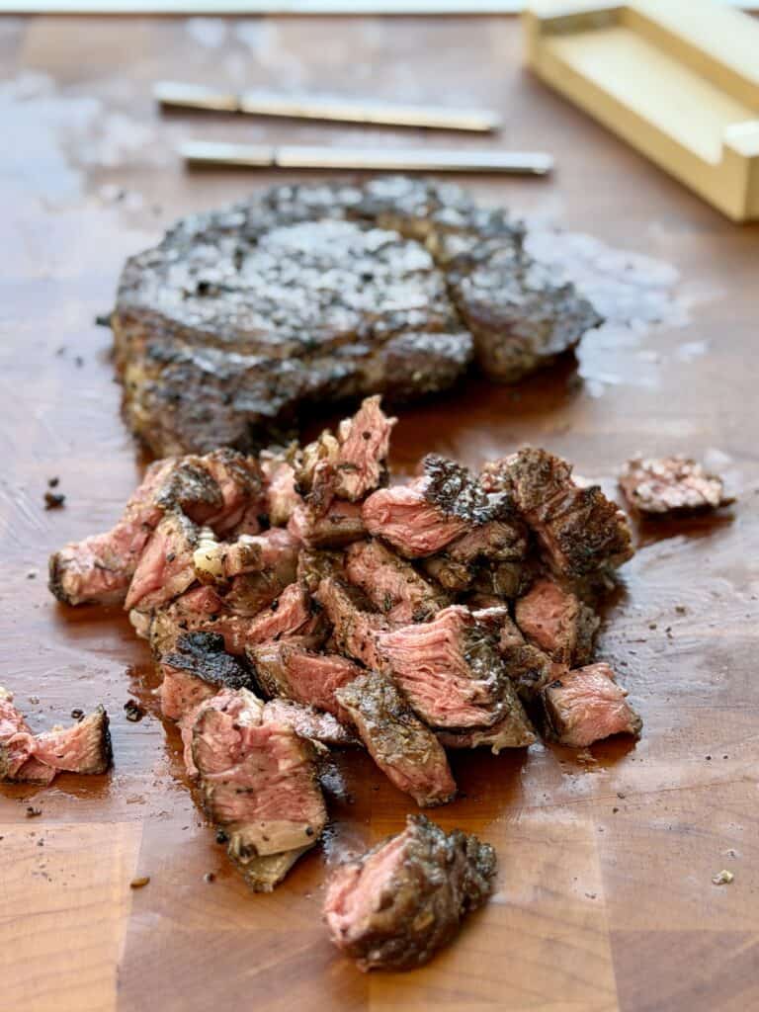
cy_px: 506
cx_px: 380
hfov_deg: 30.3
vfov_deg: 39.7
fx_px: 1403
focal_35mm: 48
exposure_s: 1/359
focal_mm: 6.76
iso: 80
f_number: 1.78
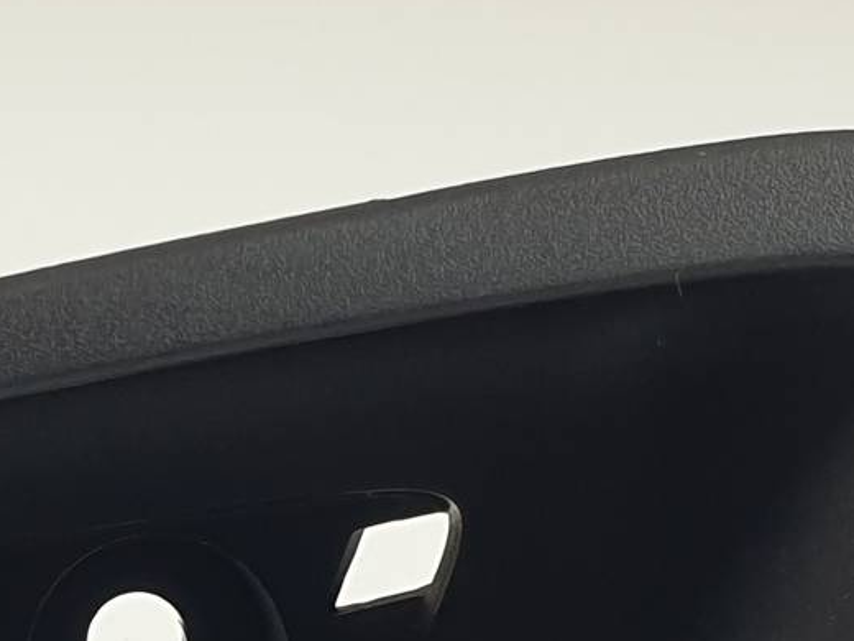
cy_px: 684
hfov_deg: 25.6
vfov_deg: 19.7
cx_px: -16
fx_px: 1776
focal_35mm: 72
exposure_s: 1/130
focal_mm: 4.3
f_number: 2.4
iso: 50
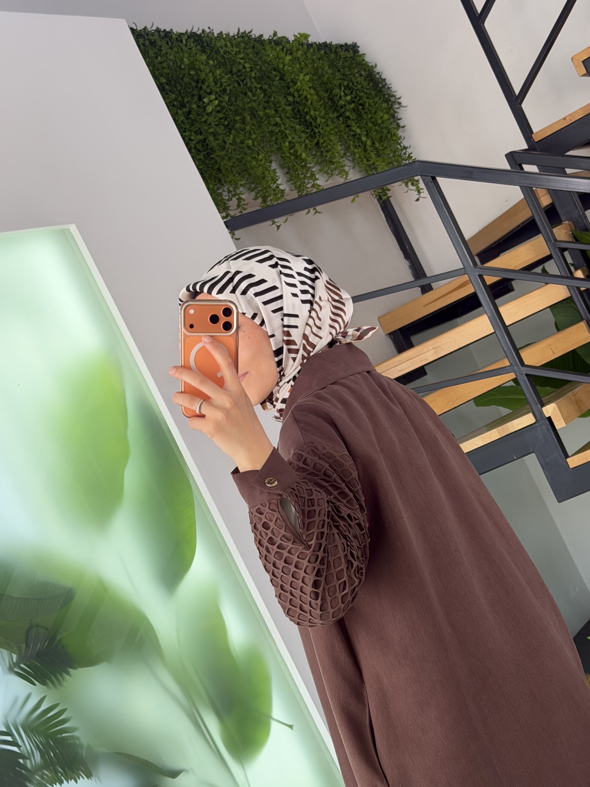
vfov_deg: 29.7
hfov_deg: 22.6
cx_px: 357
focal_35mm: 65
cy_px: 471
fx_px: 1477
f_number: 1.78
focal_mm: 6.76
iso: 64
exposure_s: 1/171
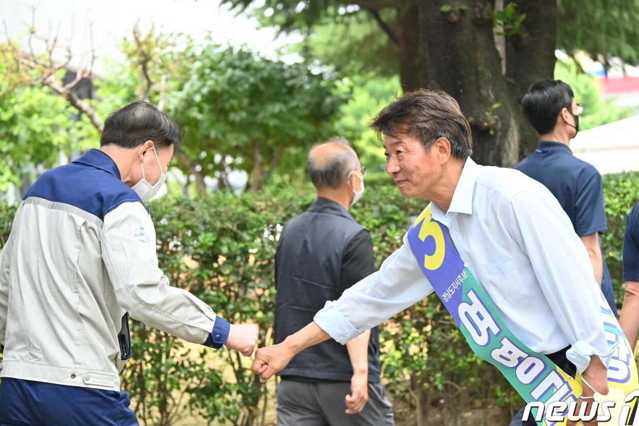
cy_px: 202
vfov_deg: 9.0
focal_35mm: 152
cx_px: 315
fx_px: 2689
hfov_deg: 13.6
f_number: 5.6
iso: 2500
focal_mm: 91
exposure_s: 1/1600
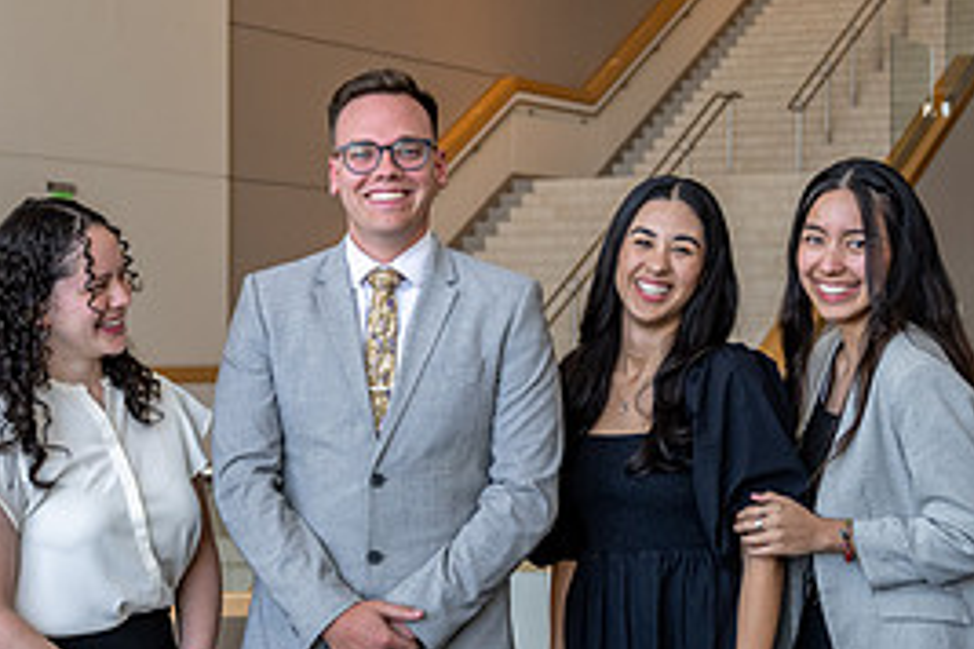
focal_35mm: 97
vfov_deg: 14.1
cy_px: 391
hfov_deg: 21.0
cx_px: 385
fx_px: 2624
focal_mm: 40
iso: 500
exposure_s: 1/200
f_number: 4
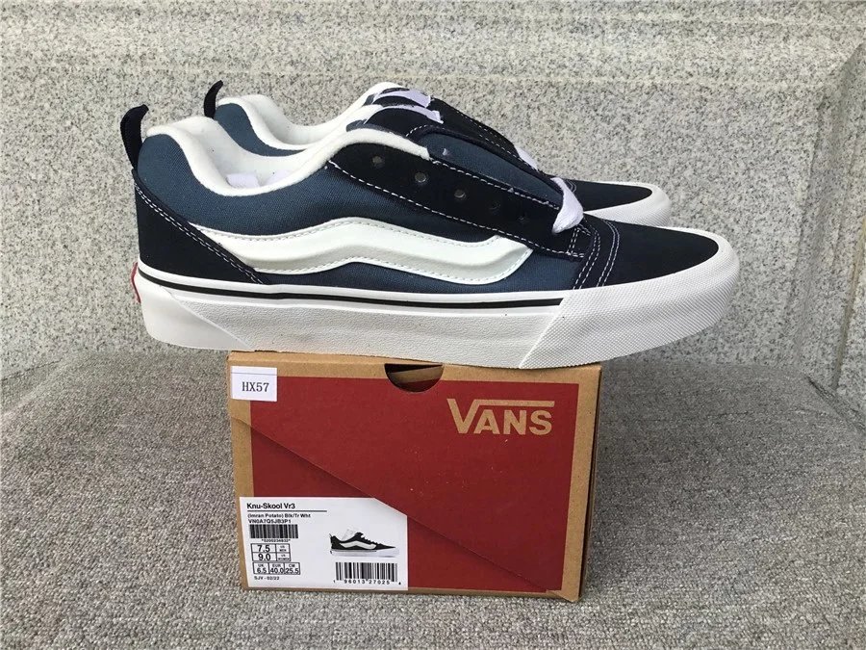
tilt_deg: -18.2
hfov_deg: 58.4
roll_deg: -1.0
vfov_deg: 45.4
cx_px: 433
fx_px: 776
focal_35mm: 31
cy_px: 325
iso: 25
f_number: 2.4
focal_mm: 3.3
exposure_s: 1/341
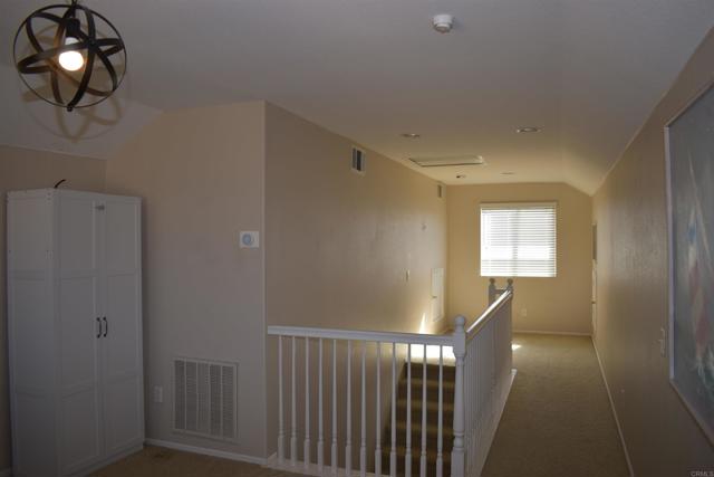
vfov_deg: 48.0
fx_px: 536
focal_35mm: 27
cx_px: 357
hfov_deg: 67.4
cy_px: 238
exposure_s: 1/60
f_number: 4
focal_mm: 18
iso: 100
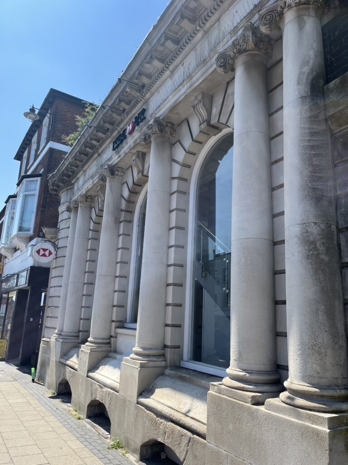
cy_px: 232
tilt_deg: +13.3
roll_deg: -2.7
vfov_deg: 67.3
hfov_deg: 53.1
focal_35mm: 26
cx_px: 174
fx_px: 349
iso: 50
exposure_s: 1/2024
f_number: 1.6
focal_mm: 5.1
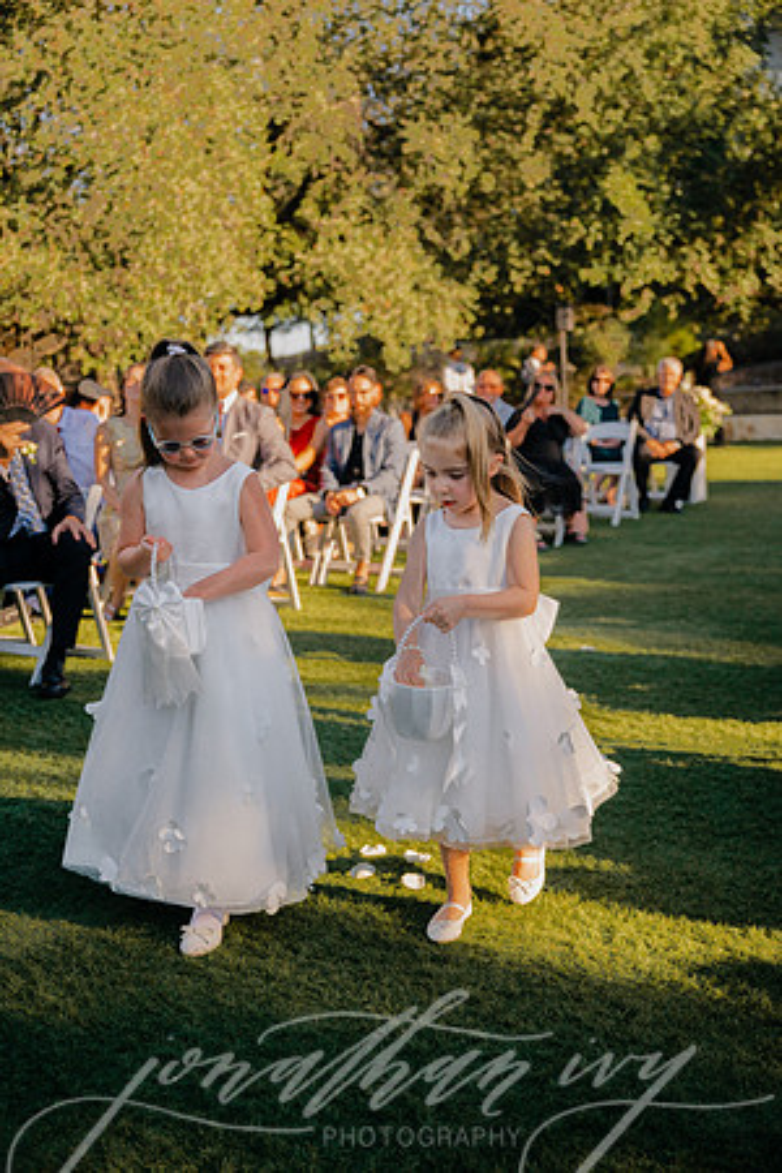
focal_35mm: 35
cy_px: 586
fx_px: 1140
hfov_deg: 37.9
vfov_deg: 54.4
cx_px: 391
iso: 200
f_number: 2.8
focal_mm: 35
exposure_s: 1/2500
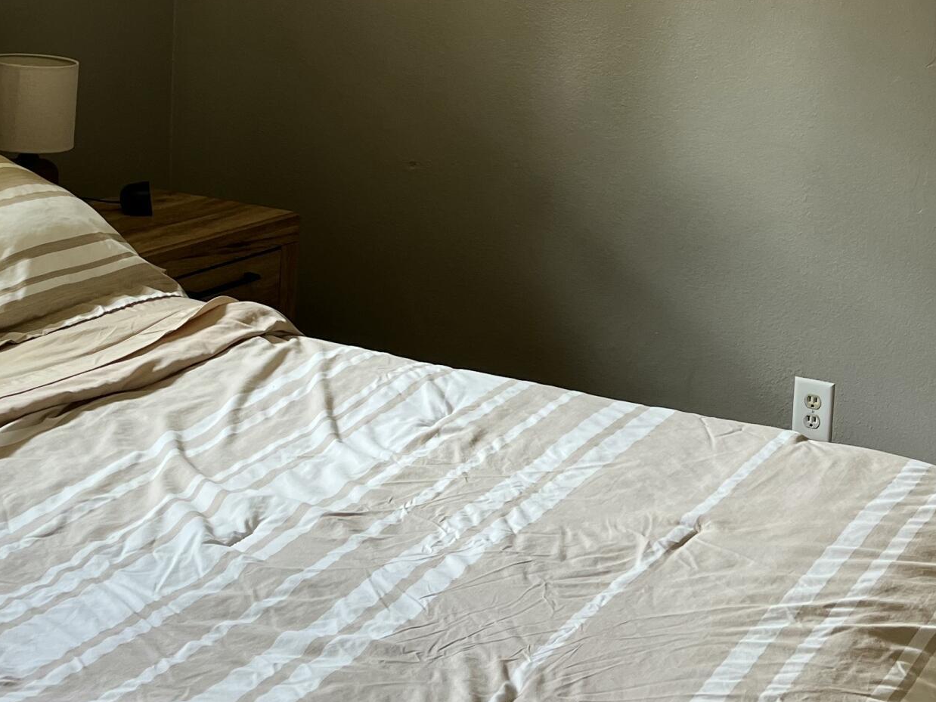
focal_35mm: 63
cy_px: 79
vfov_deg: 22.8
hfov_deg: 30.7
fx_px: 1704
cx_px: 514
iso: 64
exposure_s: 1/120
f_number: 1.6
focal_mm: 5.1
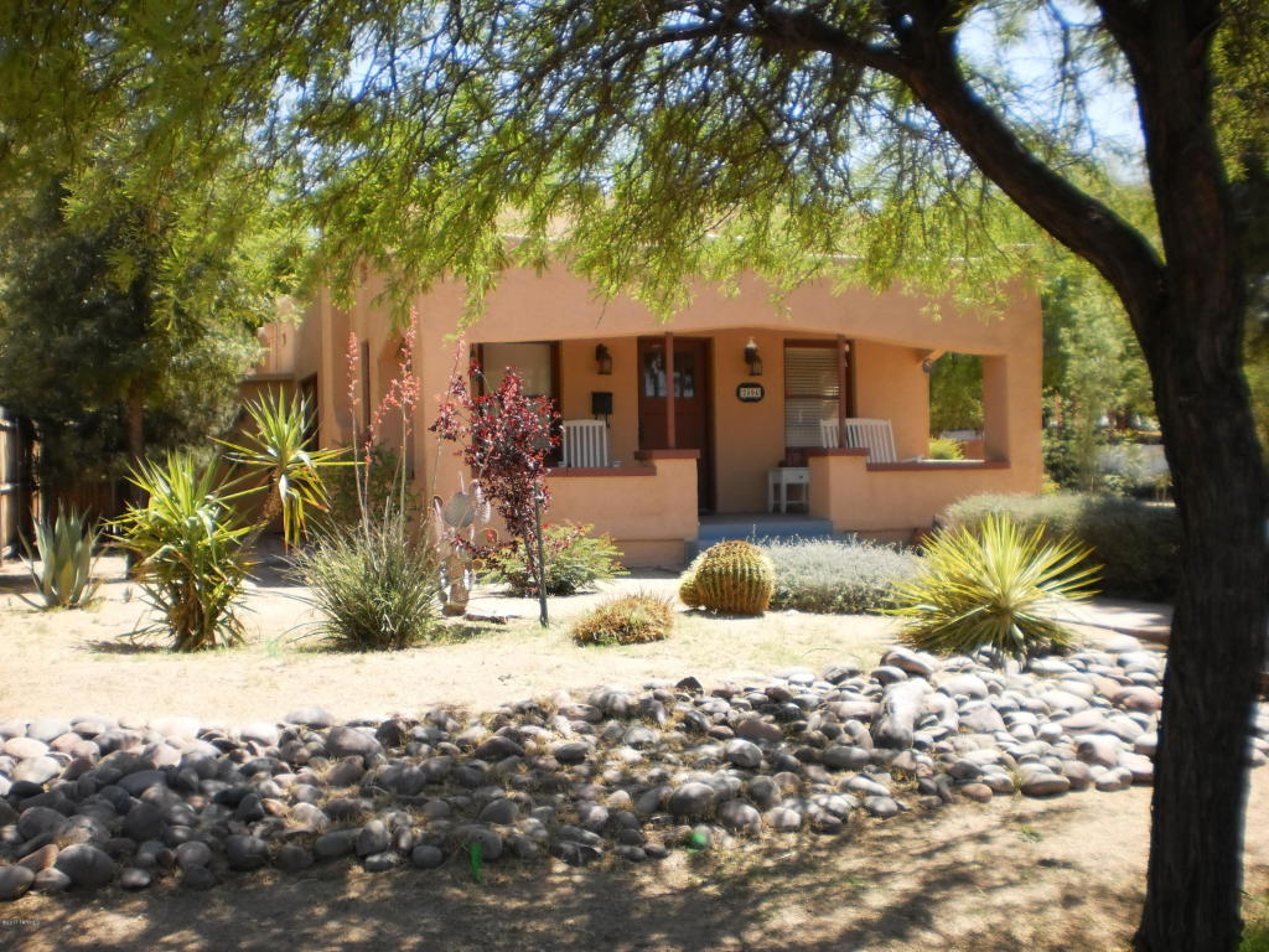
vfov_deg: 39.7
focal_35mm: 36
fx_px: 1320
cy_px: 476
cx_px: 634
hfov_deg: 51.4
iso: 100
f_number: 3.1
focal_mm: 6.3
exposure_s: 1/500
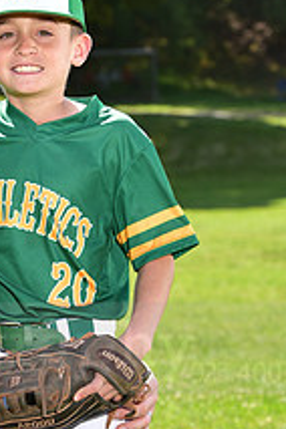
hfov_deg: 5.9
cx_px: -72
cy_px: 330
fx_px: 2753
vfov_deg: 8.9
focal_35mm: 231
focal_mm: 85
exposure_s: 1/200
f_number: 5.6
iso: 100
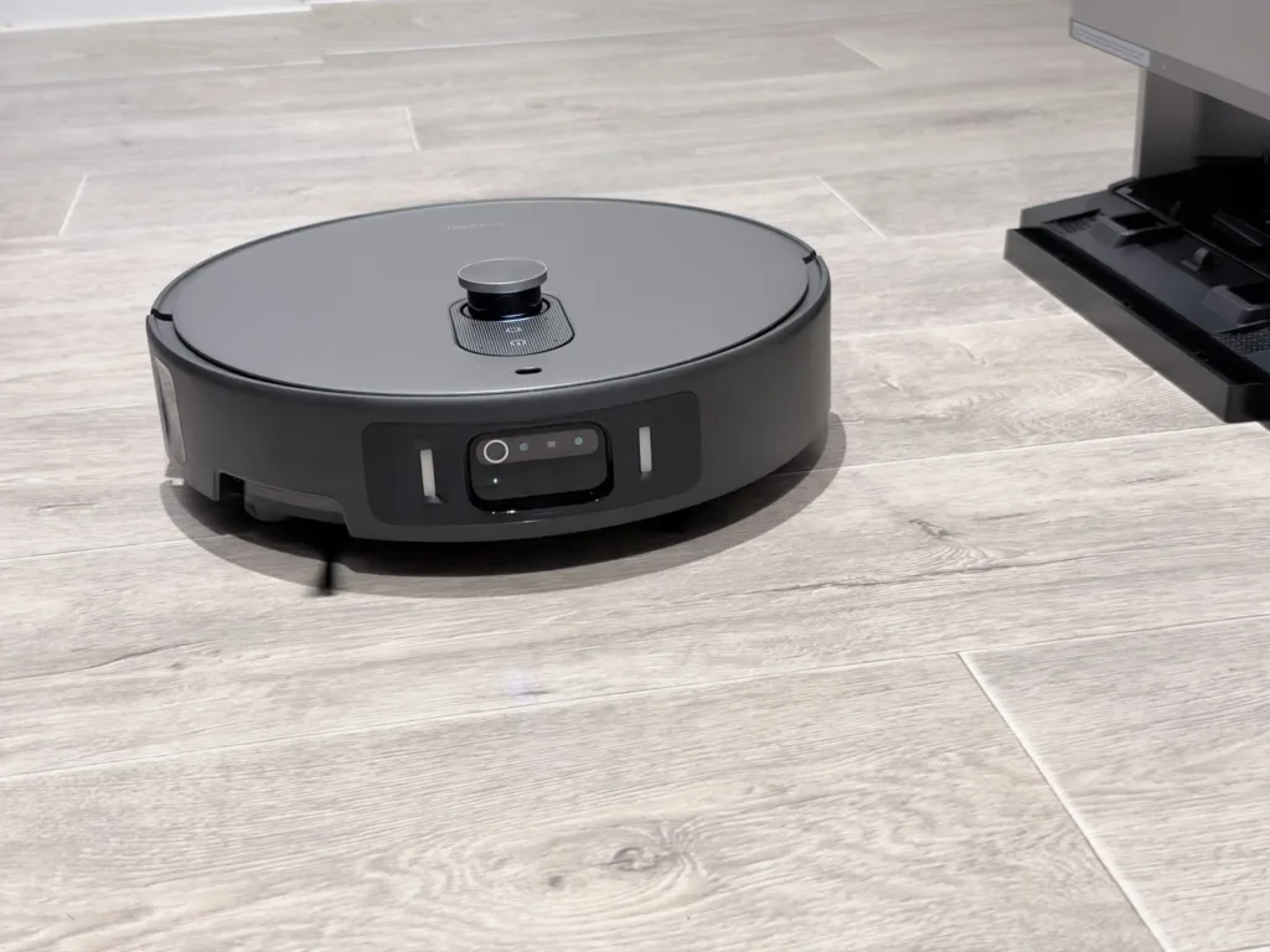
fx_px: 1761
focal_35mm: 48
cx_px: 635
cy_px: 476
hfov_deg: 39.7
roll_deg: +1.0
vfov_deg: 30.3
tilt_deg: -22.7
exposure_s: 1/33
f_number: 1.48
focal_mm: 6.93
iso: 200
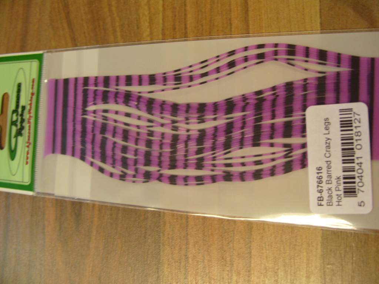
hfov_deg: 52.6
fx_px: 383
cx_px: 190
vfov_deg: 40.7
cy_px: 142
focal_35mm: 35
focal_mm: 7.8
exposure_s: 1/45
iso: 160
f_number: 2.8
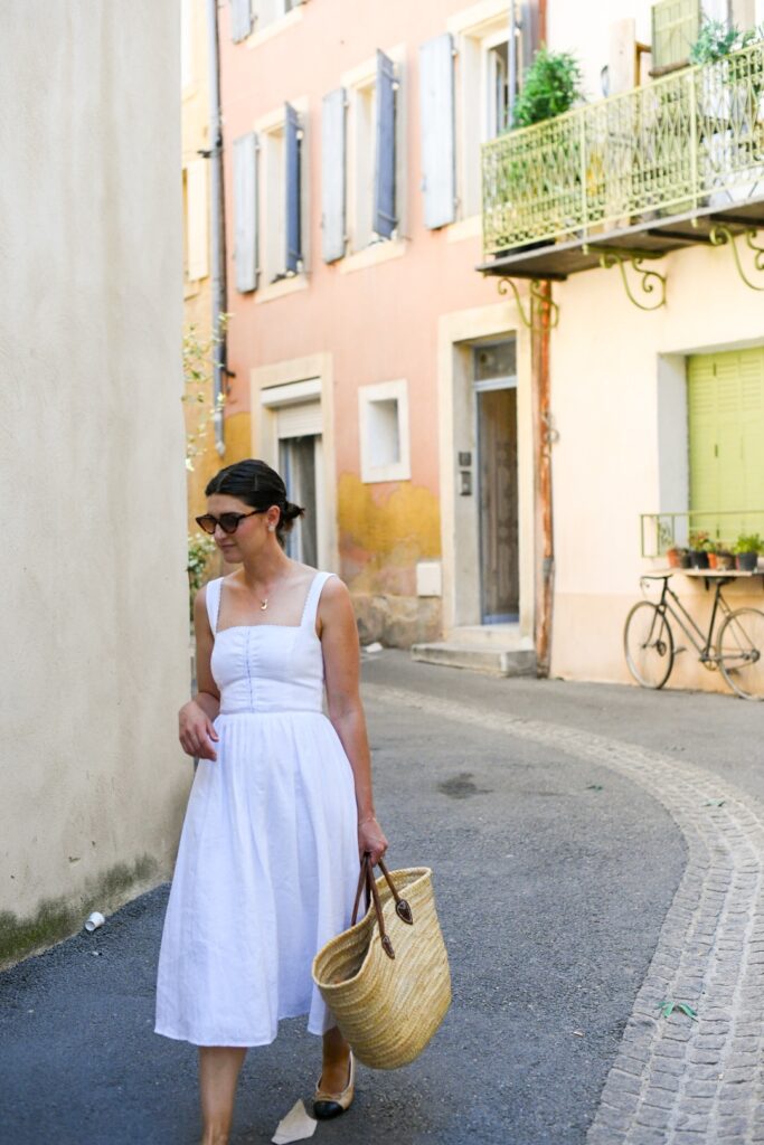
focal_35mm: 50
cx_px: 382
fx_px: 1591
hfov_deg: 27.0
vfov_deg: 39.6
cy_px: 572
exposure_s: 1/8000
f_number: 2.8
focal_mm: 50
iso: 2000
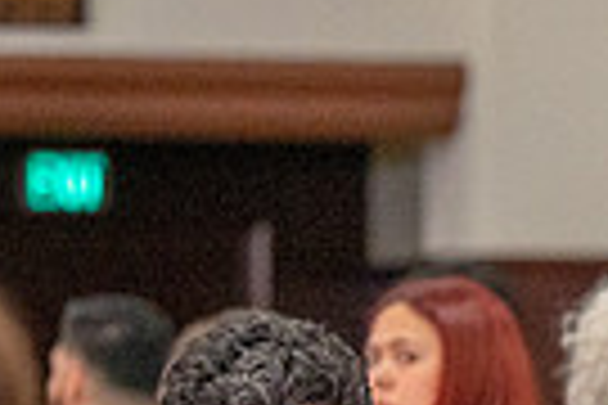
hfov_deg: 3.8
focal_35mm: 532
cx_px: 1414
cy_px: 951
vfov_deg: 2.6
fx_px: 8984
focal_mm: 84
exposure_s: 1/200
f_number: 3.2
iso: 1000
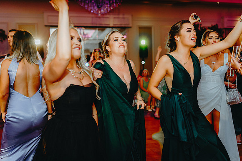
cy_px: 80
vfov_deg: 37.9
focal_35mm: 35
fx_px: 235
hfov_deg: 54.4
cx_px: 121
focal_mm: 35
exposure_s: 1/250
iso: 1250
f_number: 2
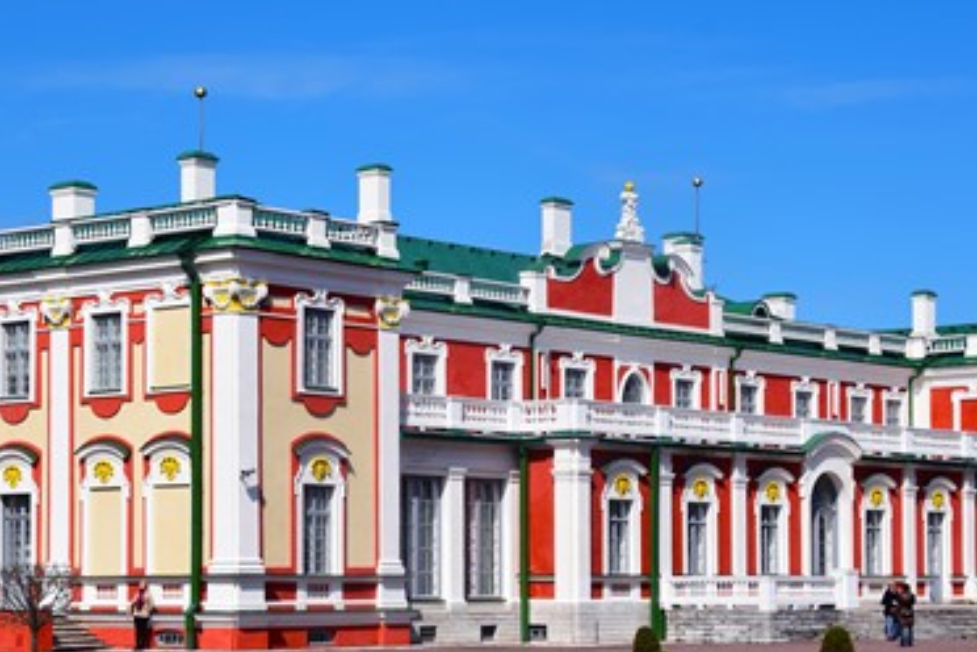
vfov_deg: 14.8
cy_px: 460
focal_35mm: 92
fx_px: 2497
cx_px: 446
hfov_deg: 22.1
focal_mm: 38
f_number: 11
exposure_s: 1/640
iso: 200
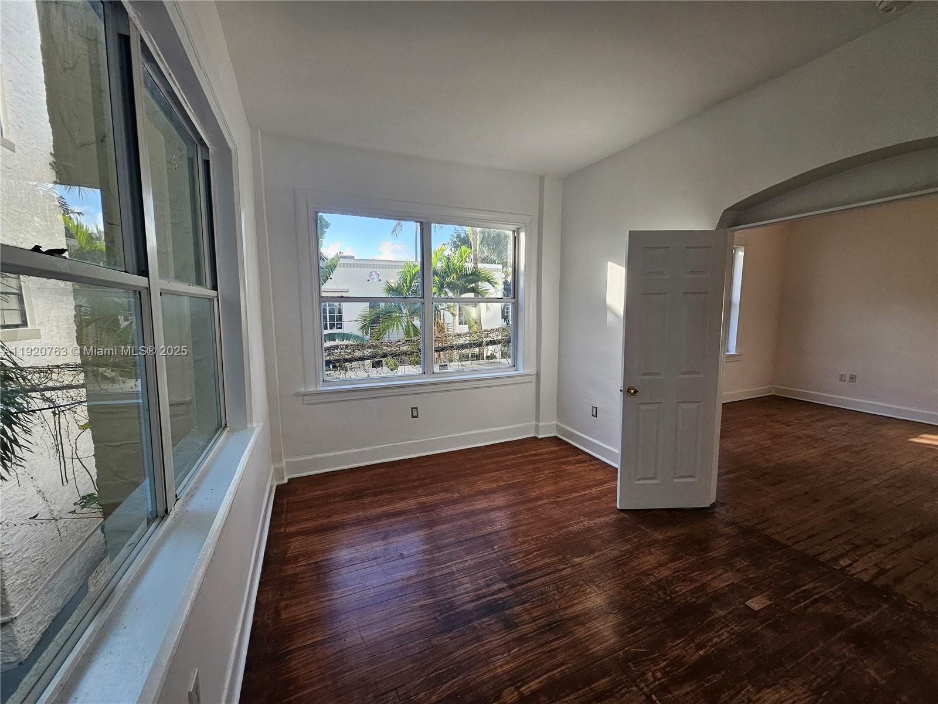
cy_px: 352
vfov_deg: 89.9
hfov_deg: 106.2
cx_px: 469
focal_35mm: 13
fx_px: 352
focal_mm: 1.74
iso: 50
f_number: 2.2
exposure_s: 1/211
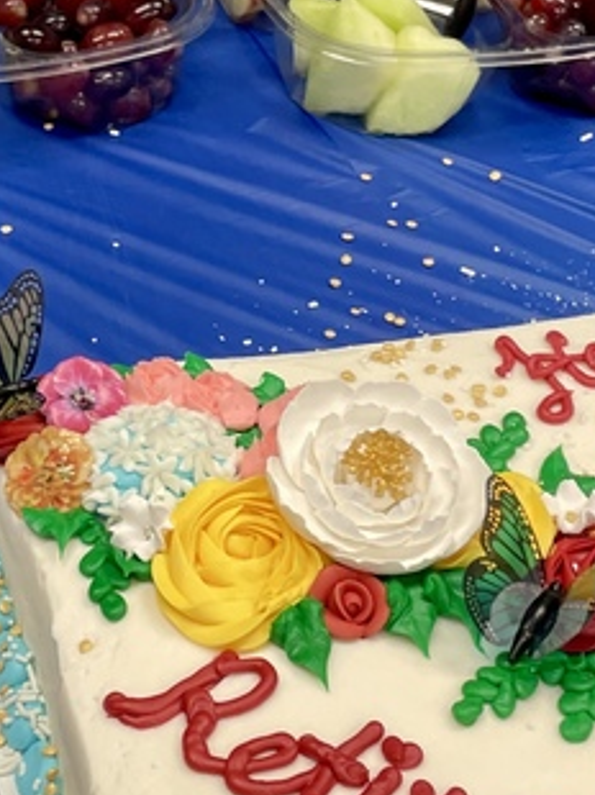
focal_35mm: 86
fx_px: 1974
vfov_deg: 22.6
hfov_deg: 17.1
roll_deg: -1.2
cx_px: 233
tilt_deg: -36.9
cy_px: 241
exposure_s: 1/120
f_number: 1.6
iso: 100
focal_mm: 4.2
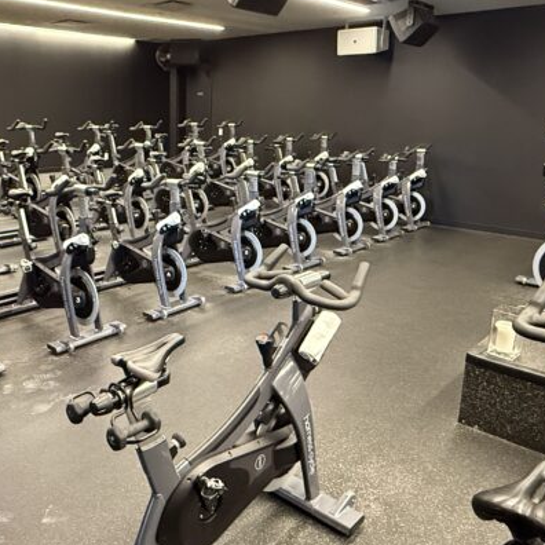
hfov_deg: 50.3
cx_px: 190
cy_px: 242
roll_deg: -0.1
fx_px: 570
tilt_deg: -12.1
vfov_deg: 51.0
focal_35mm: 32
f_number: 2.2
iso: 1000
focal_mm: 2.22
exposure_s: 1/60
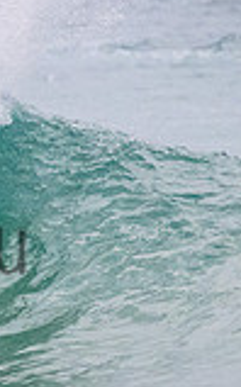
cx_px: -231
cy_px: 218
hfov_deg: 0.4
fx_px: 31391
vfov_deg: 0.7
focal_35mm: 2979
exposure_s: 1/1250
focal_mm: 800
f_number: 11
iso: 5600
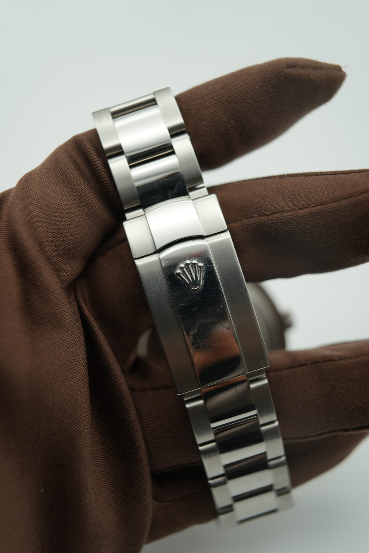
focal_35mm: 35
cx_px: 184
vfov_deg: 54.4
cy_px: 276
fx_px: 538
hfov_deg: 37.9
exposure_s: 1/250
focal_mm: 35
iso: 400
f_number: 5
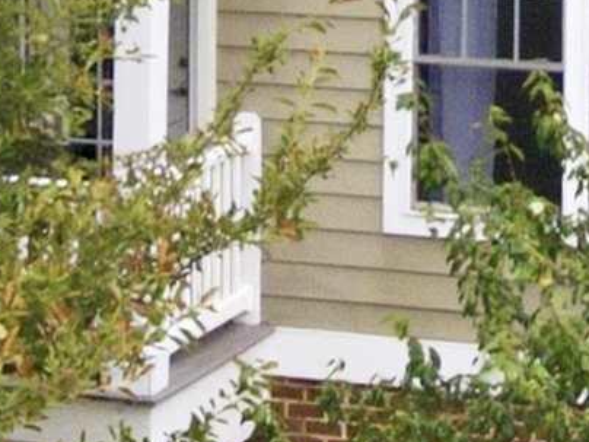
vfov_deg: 9.6
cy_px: -101
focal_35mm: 152
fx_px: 2586
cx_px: 328
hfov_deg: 13.0
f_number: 2.8
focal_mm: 3.6
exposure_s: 1/552
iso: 100
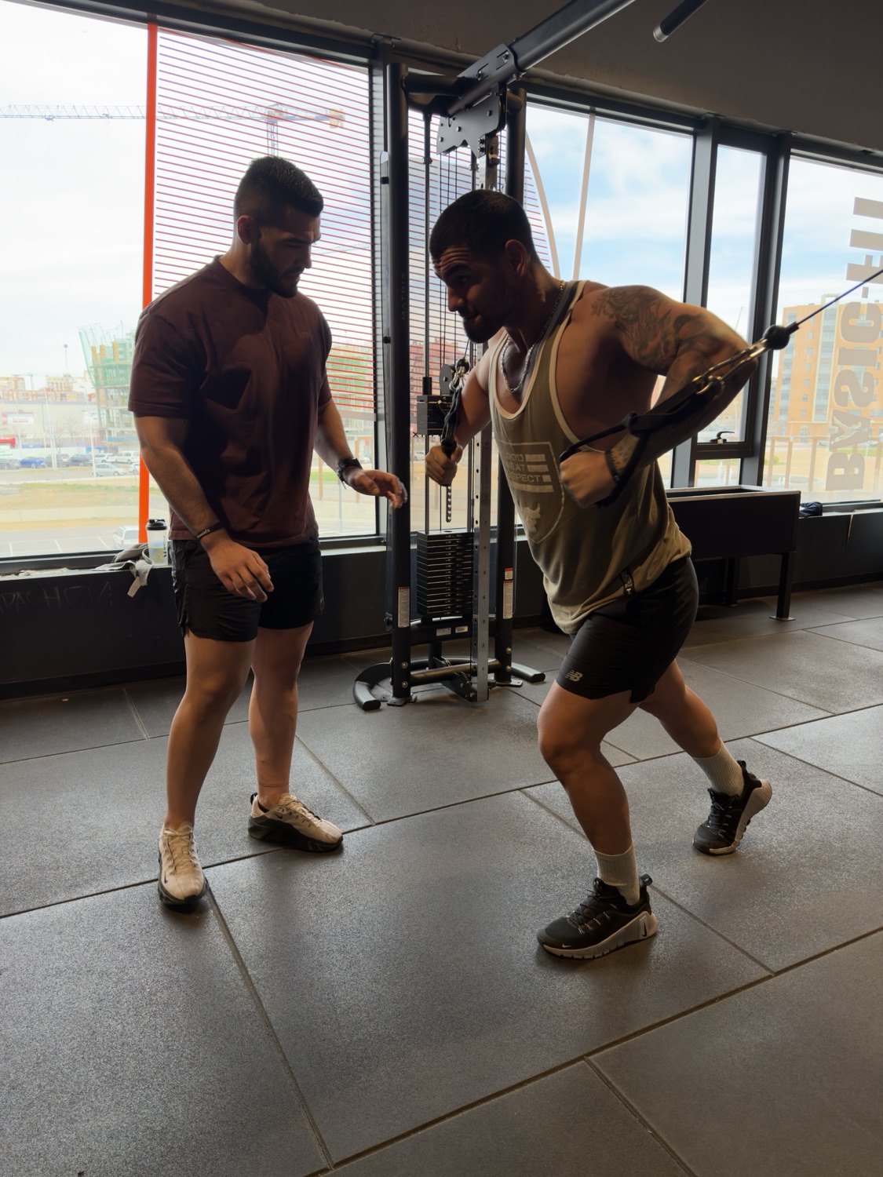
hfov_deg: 56.8
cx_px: 442
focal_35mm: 24
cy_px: 588
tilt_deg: -12.2
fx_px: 816
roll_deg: -0.1
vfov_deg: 71.6
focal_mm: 6.76
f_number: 1.78
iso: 160
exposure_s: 1/100
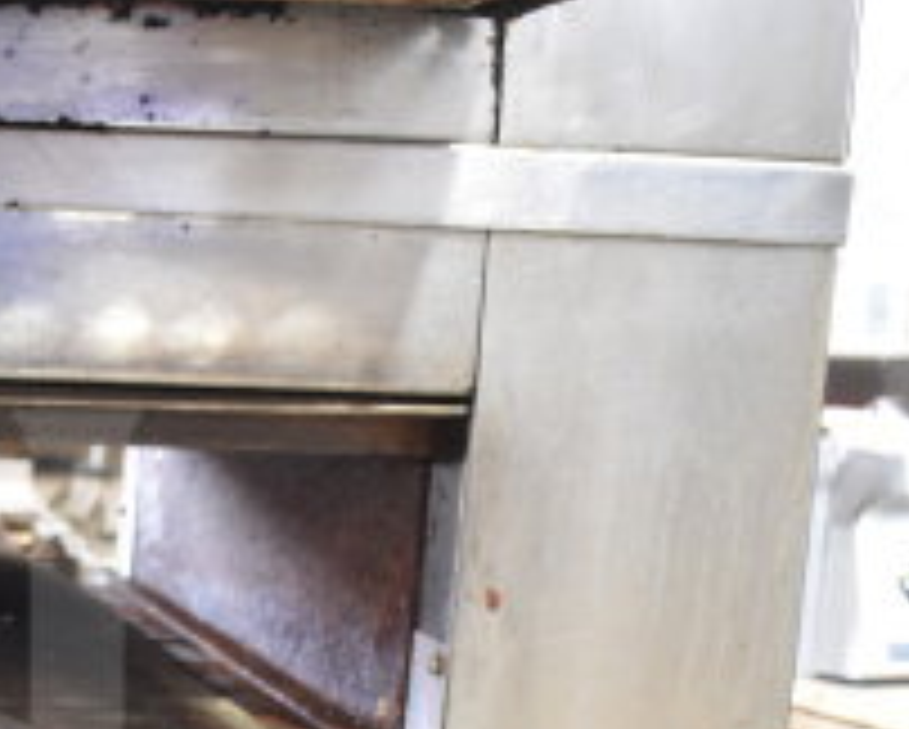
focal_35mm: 85
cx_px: -266
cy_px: 767
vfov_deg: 17.6
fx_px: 2289
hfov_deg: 20.5
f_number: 3.8
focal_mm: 20
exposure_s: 1/30
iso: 800
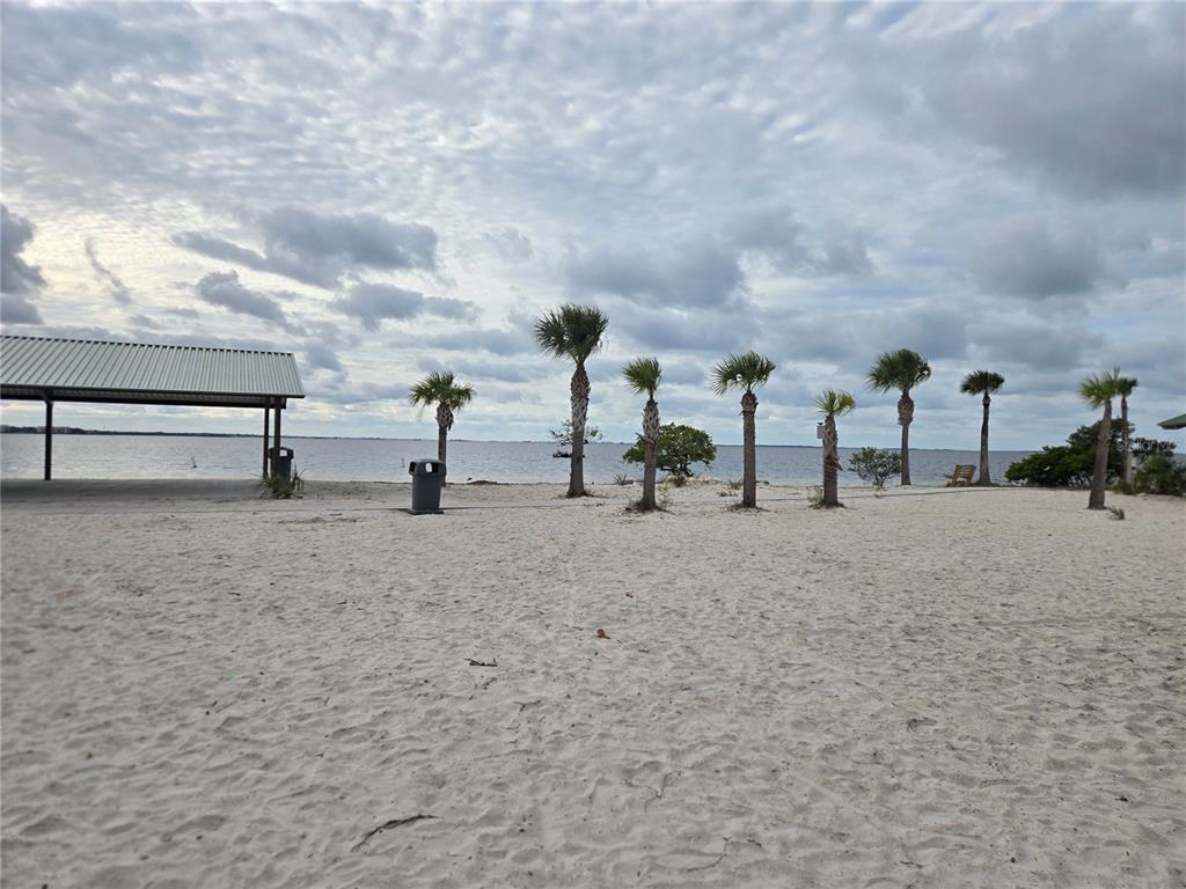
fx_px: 788
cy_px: 444
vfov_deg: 58.9
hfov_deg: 73.9
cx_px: 593
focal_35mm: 23
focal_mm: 5.4
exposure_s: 1/2032
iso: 25
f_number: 1.8
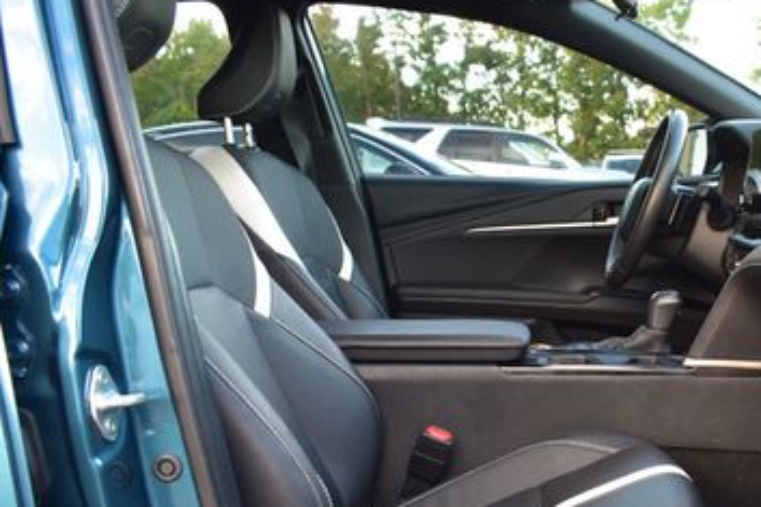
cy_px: 378
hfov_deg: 38.0
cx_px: 668
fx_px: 1035
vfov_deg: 27.1
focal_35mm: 49
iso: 500
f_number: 6.3
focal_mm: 18
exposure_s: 1/15
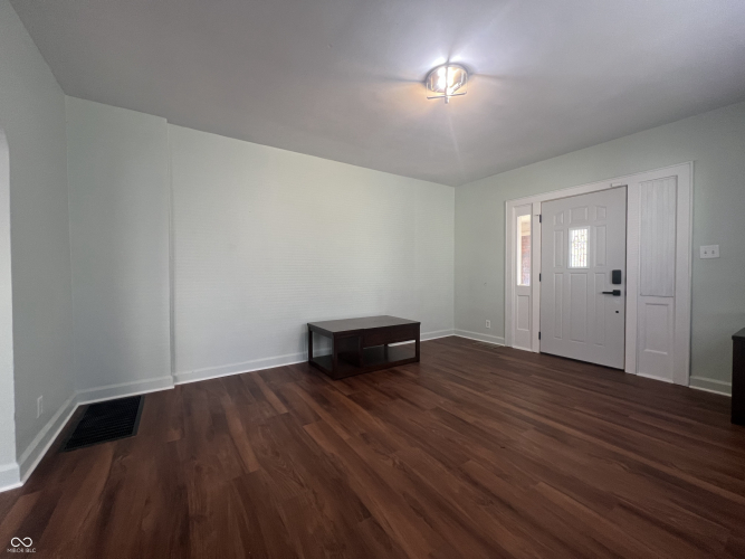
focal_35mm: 13
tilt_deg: -2.3
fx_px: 280
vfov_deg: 89.9
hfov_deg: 106.2
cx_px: 372
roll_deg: -0.2
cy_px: 280
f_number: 1.8
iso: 125
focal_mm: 1.57
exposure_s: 1/60
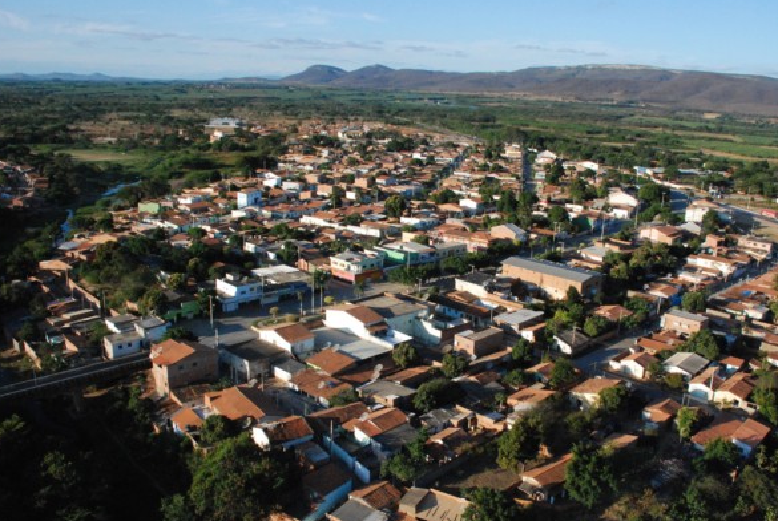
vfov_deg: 42.4
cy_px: 295
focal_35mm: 31
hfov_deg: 60.1
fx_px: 671
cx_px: 427
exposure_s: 1/640
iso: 1600
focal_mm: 18
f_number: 13
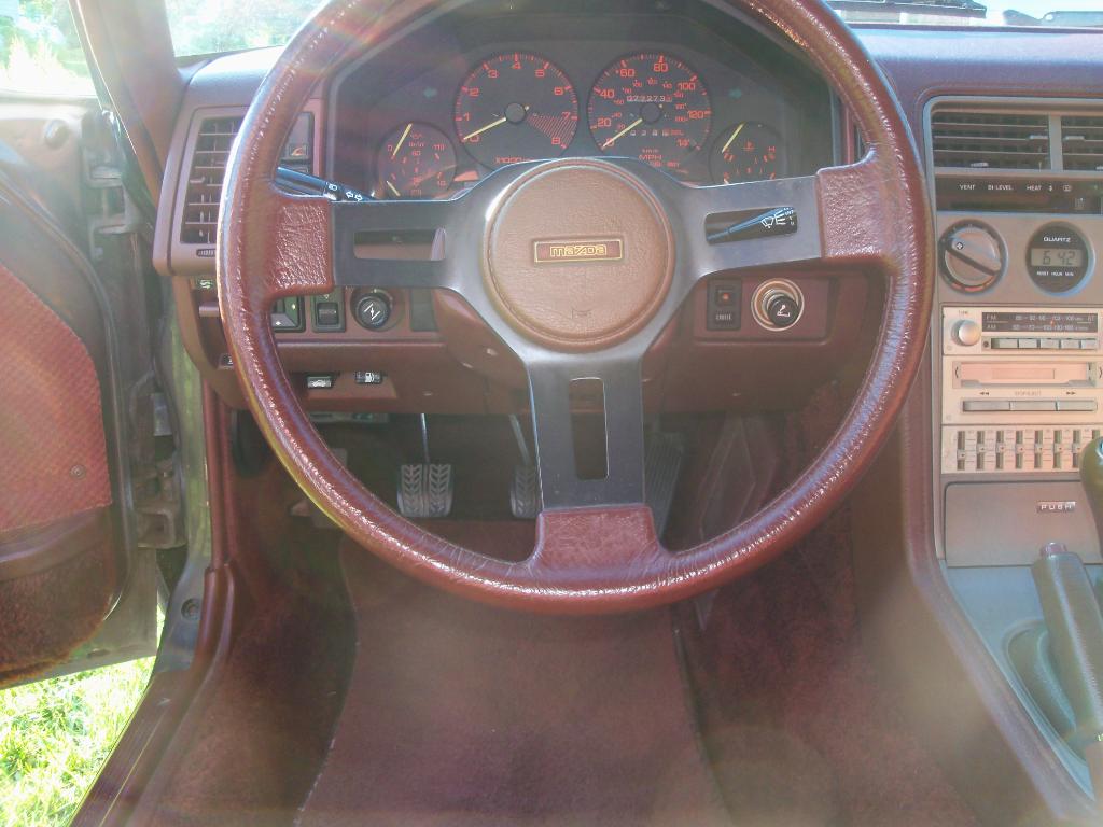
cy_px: 414
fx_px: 1115
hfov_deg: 52.6
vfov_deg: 40.7
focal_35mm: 35
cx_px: 552
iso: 100
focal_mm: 6.3
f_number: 3
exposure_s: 1/30
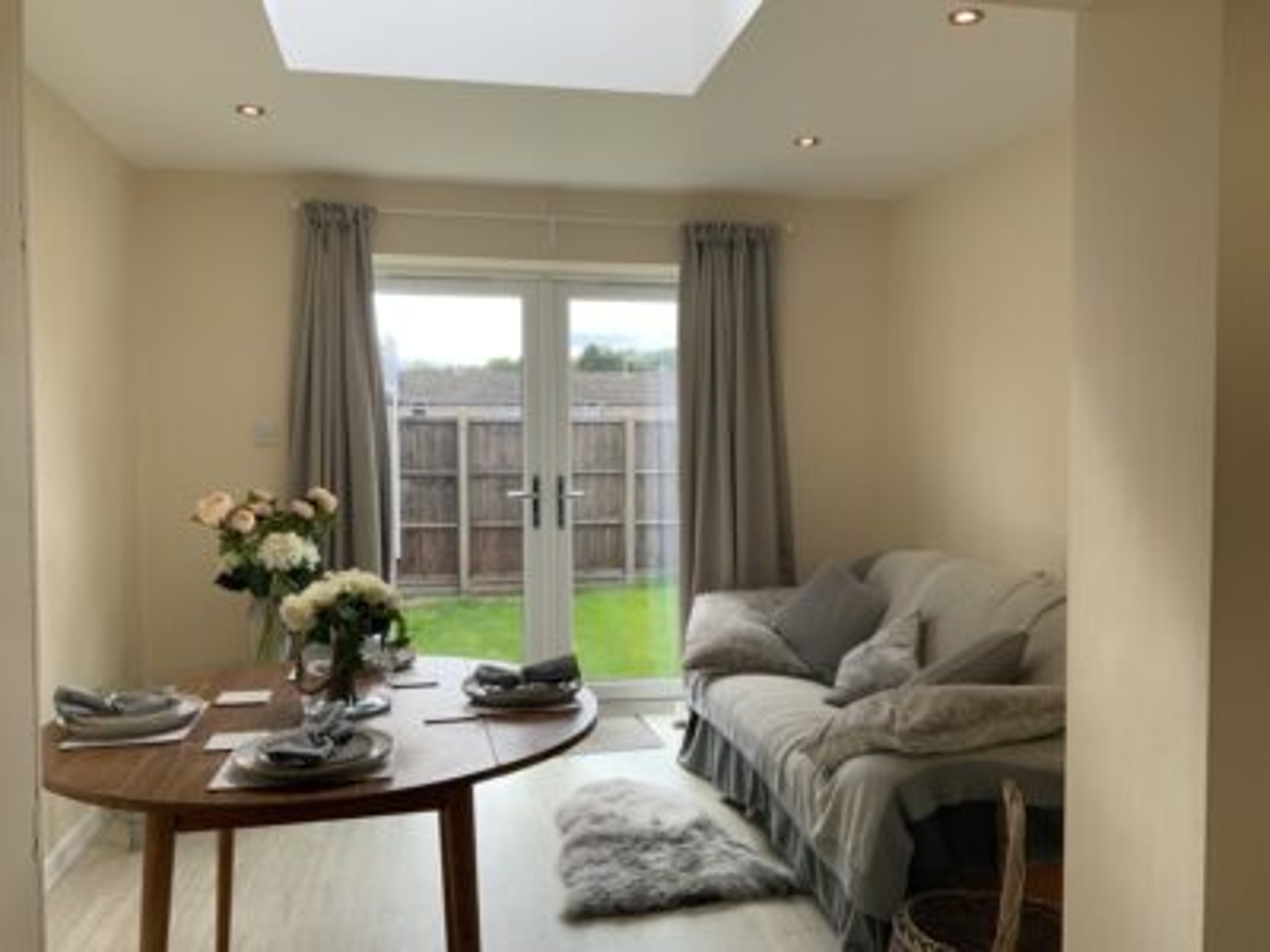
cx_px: 635
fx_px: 1064
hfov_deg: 61.7
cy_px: 476
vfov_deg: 48.2
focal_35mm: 29
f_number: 1.8
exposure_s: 1/248
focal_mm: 3
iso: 16
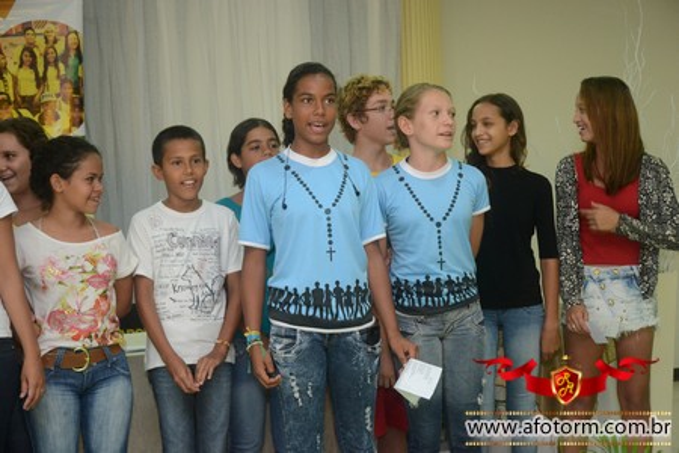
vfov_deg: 20.6
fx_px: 1245
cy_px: 226
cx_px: 340
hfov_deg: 30.5
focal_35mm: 66
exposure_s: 1/80
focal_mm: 44
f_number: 4.5
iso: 1600
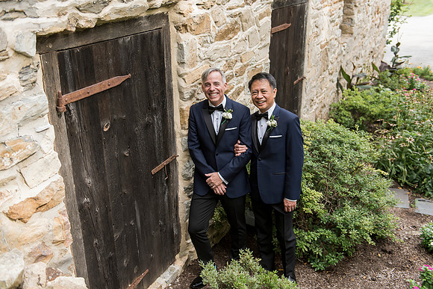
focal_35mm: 38
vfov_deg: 35.1
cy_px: 144
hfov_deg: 50.7
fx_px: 457
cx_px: 216
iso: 400
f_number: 3.2
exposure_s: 1/800
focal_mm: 38
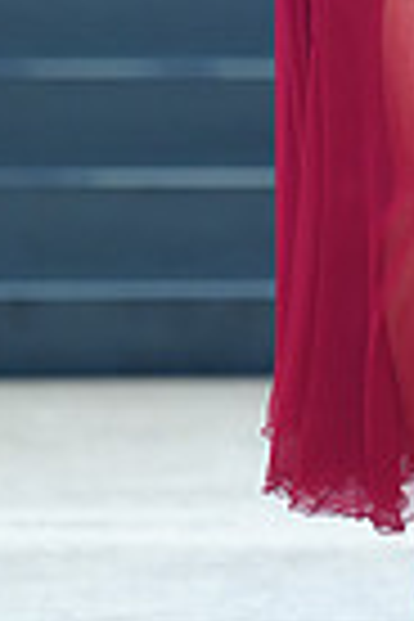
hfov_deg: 1.9
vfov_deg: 2.8
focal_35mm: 741
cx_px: 736
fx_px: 12781
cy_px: -328
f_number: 2.8
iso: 800
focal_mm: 176
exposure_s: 1/400
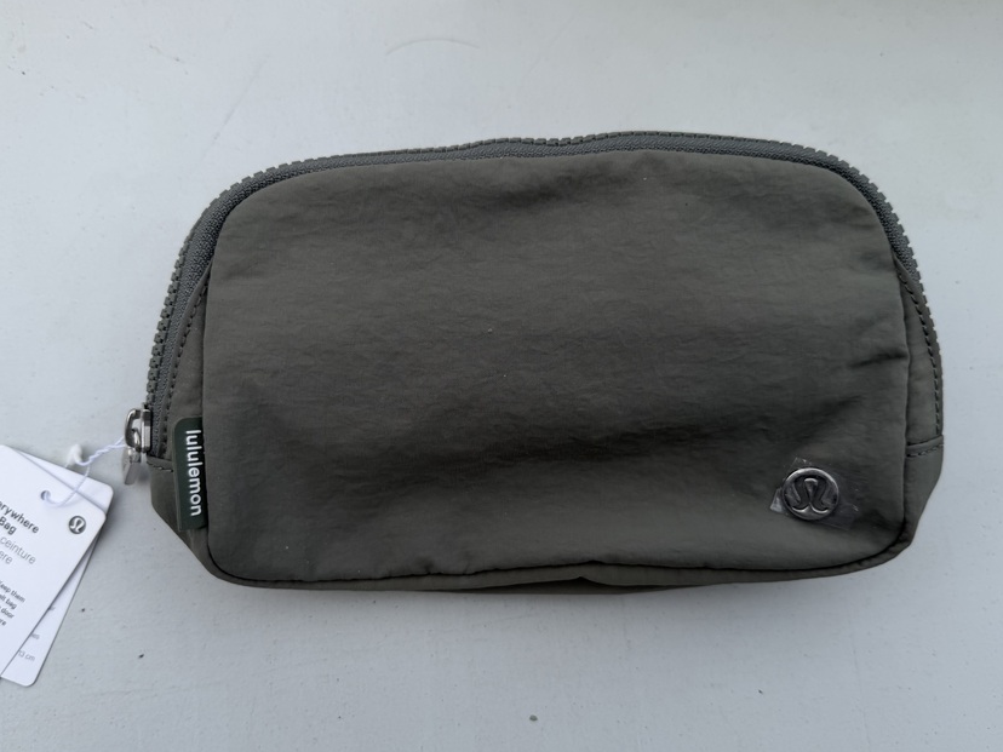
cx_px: 468
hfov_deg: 61.6
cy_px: 424
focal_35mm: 29
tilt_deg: -80.5
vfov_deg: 48.1
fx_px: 840
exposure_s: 1/2703
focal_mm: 6.76
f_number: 1.78
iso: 80
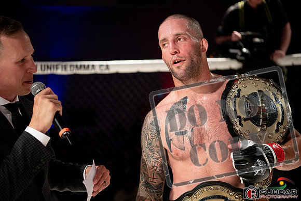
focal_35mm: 70
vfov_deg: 19.5
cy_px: 100
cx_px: 150
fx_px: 585
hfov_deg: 28.8
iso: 1100
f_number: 2.8
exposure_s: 1/1000
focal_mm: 70
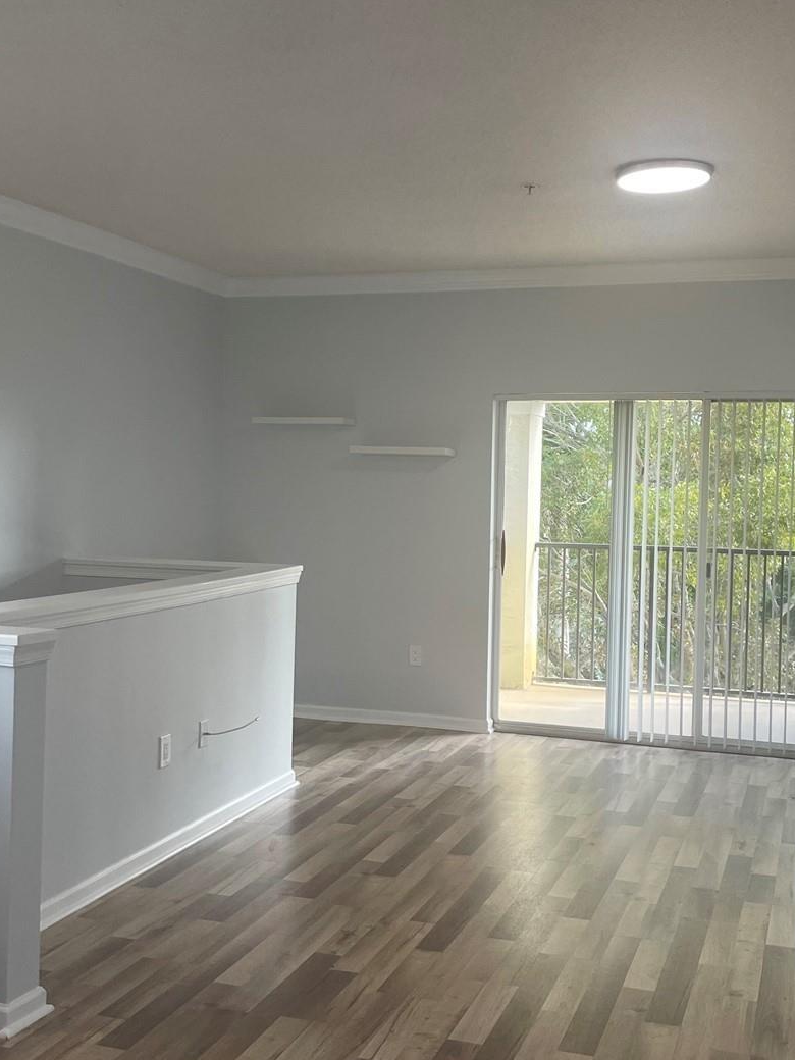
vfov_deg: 46.8
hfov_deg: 35.9
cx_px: 429
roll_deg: -1.1
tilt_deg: -1.8
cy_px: 522
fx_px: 1225
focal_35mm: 40
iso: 80
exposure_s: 1/120
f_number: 1.6
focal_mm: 4.2
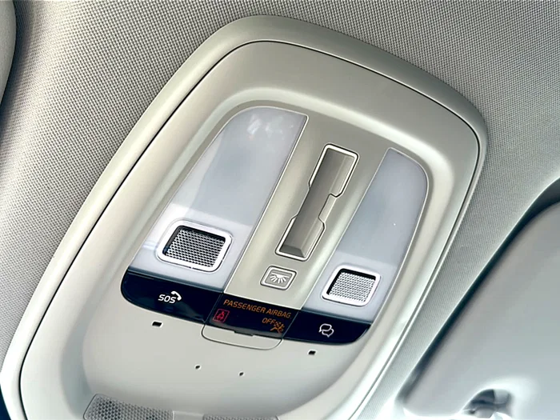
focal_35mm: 30
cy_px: 210
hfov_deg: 60.0
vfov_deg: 46.8
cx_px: 280
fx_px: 485
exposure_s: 1/103
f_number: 1.78
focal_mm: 6.86
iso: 64
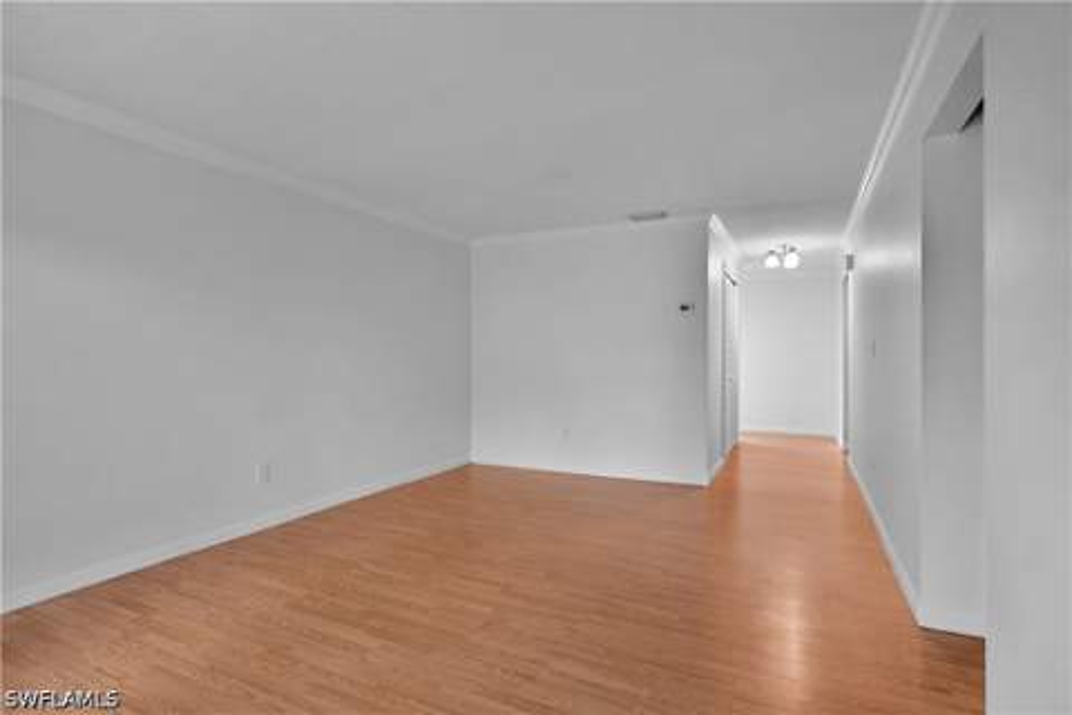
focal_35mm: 18
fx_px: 536
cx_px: 536
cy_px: 358
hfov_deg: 90.0
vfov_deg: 67.4
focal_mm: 12
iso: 320
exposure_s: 1/20
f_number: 3.5
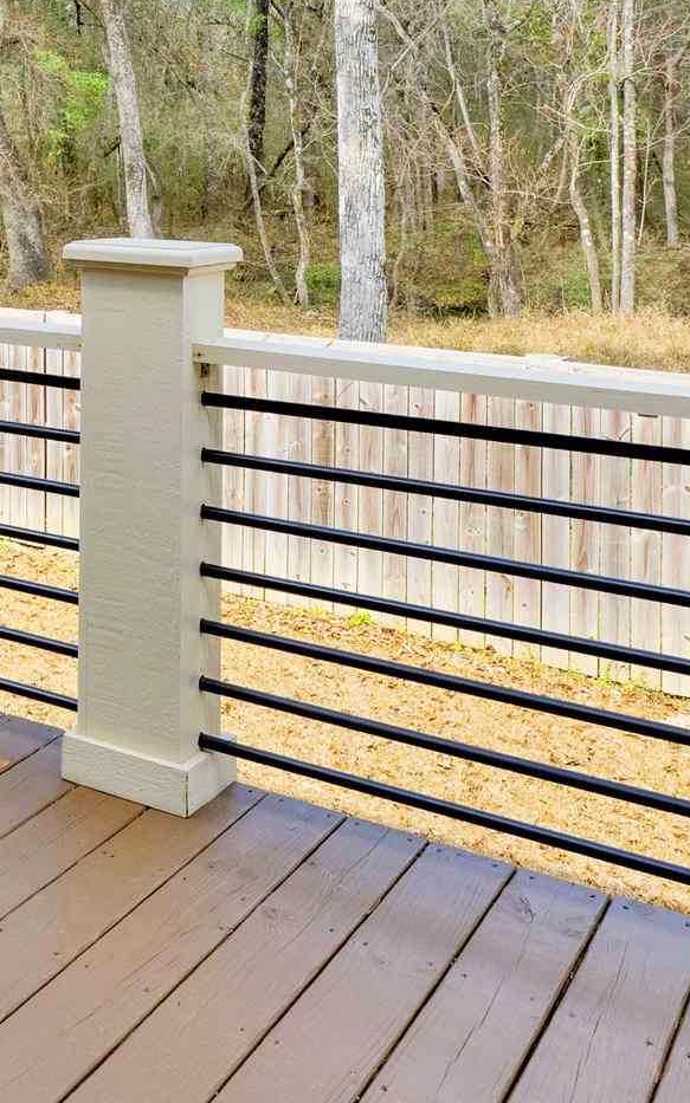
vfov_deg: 39.9
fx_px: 1414
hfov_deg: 20.9
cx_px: -473
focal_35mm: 47
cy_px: 138
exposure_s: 1/320
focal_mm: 14
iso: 400
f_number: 11
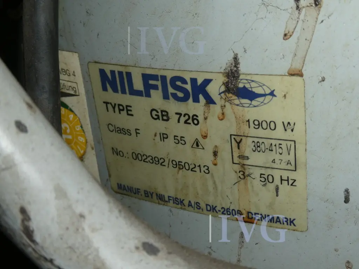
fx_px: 519
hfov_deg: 38.2
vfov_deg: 29.1
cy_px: 134
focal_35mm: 50
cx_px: 180
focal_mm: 9
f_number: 4.1
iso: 80
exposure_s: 1/60
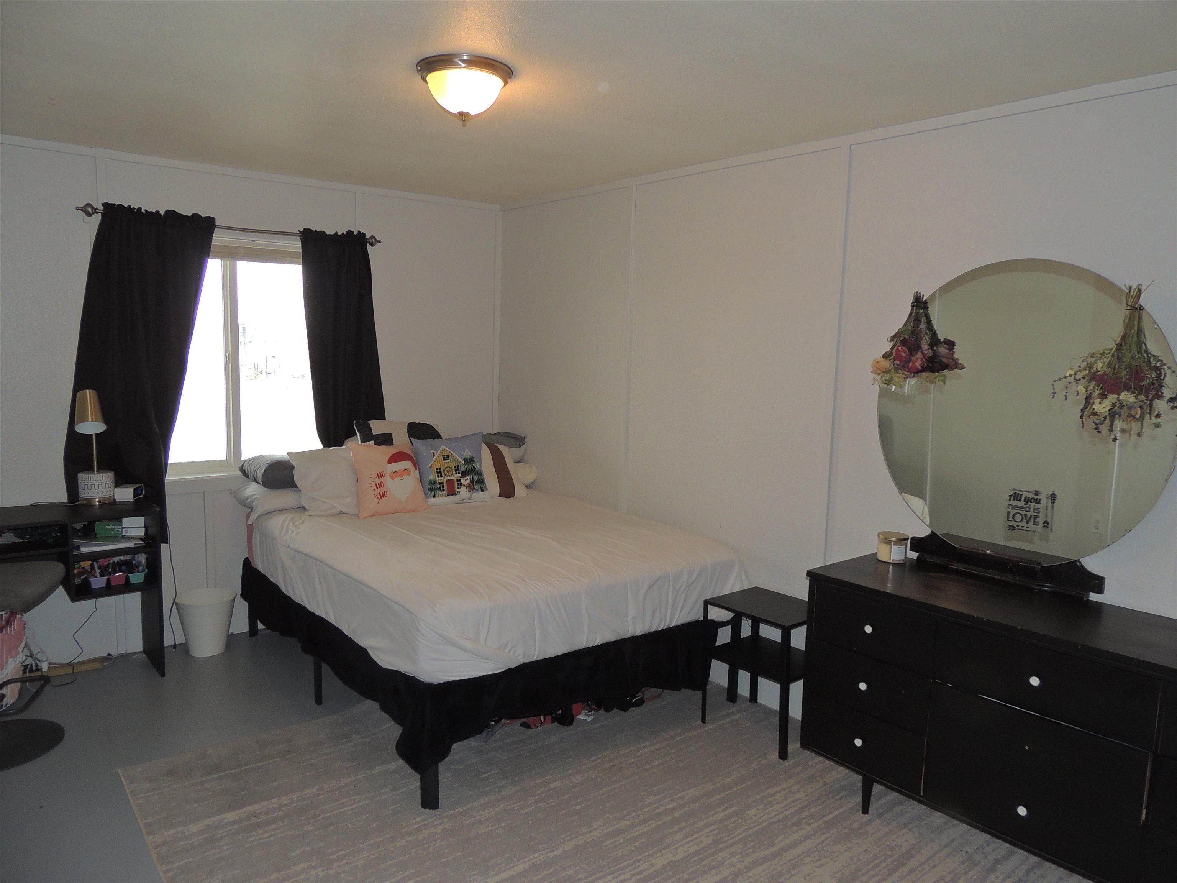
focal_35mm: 24
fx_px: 816
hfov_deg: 71.6
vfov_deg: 56.8
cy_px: 442
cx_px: 588
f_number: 3
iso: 200
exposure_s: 1/30
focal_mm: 4.3
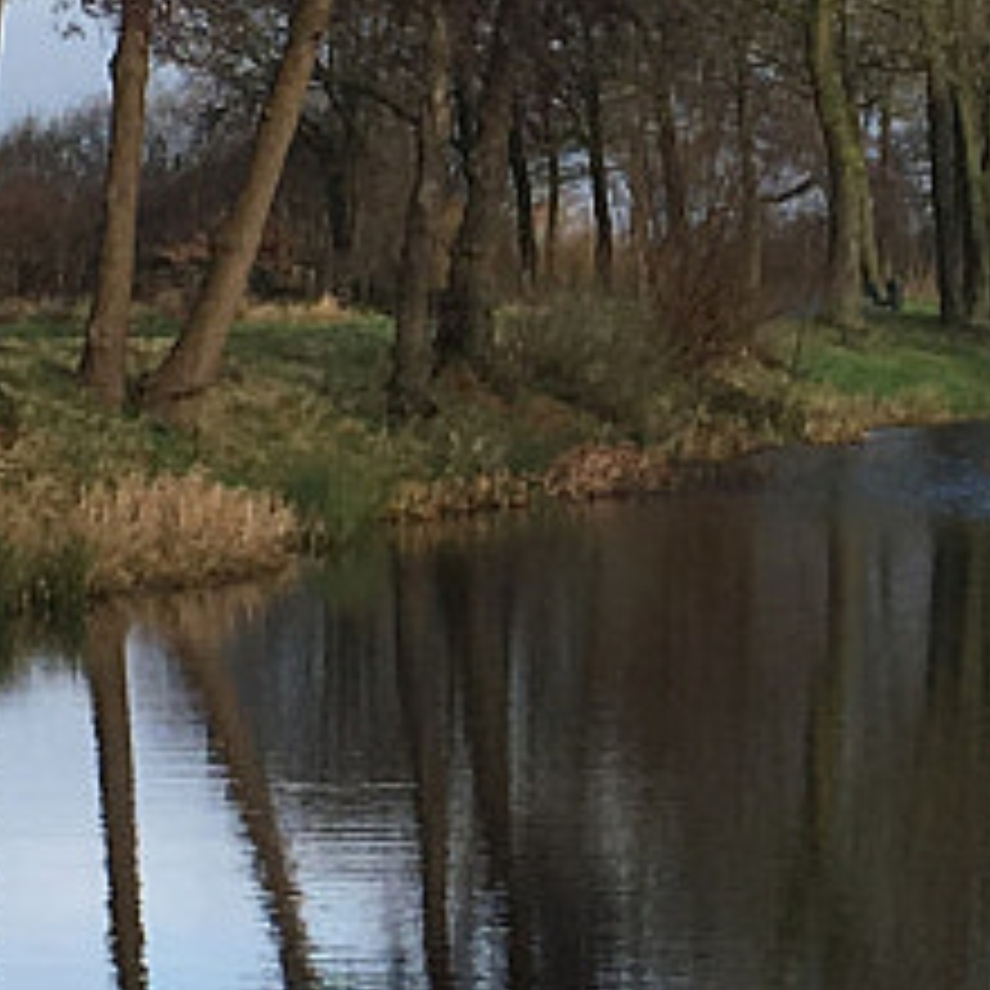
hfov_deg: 9.4
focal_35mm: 186
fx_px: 6018
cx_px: 688
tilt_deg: +0.9
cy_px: 202
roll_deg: +0.9
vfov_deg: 9.4
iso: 25
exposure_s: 1/818
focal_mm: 4.15
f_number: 2.2
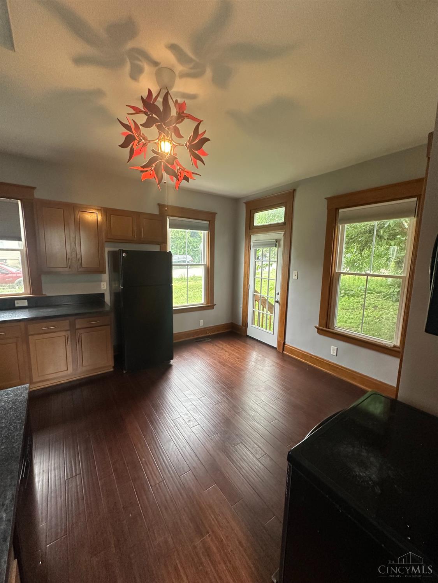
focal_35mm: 14
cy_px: 292
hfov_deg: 85.7
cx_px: 219
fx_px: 236
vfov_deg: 102.1
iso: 320
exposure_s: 1/120
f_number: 2.2
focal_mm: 2.22
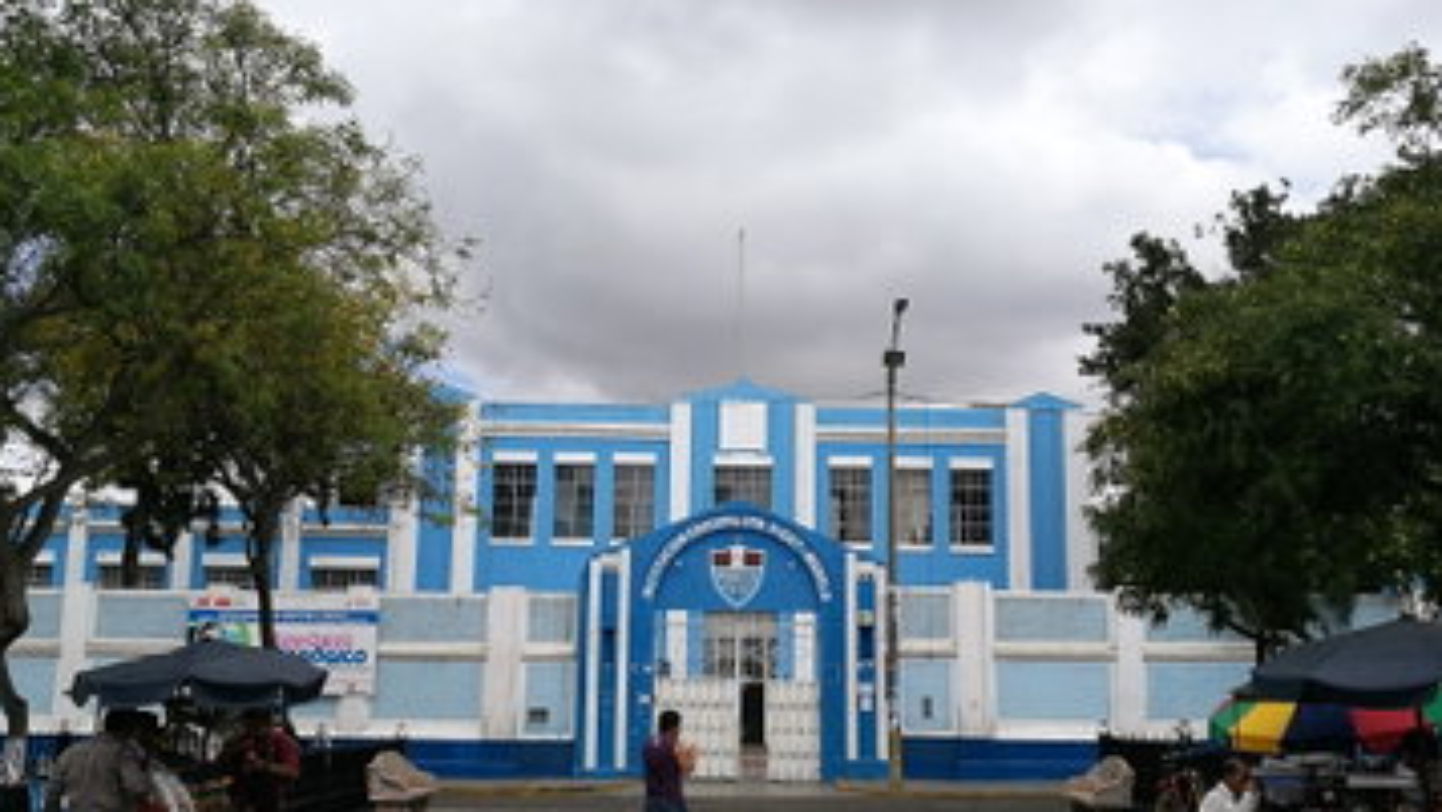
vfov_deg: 35.5
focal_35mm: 33
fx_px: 1262
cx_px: 719
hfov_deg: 59.5
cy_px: 493
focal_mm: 4.5
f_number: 2.2
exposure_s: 1/1175
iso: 50
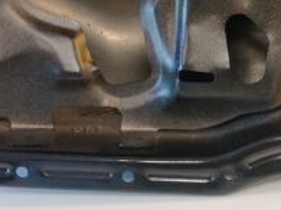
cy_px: -55
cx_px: 226
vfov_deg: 17.4
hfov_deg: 24.0
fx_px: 649
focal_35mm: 80
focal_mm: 3.98
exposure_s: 1/50
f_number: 1.8
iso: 160
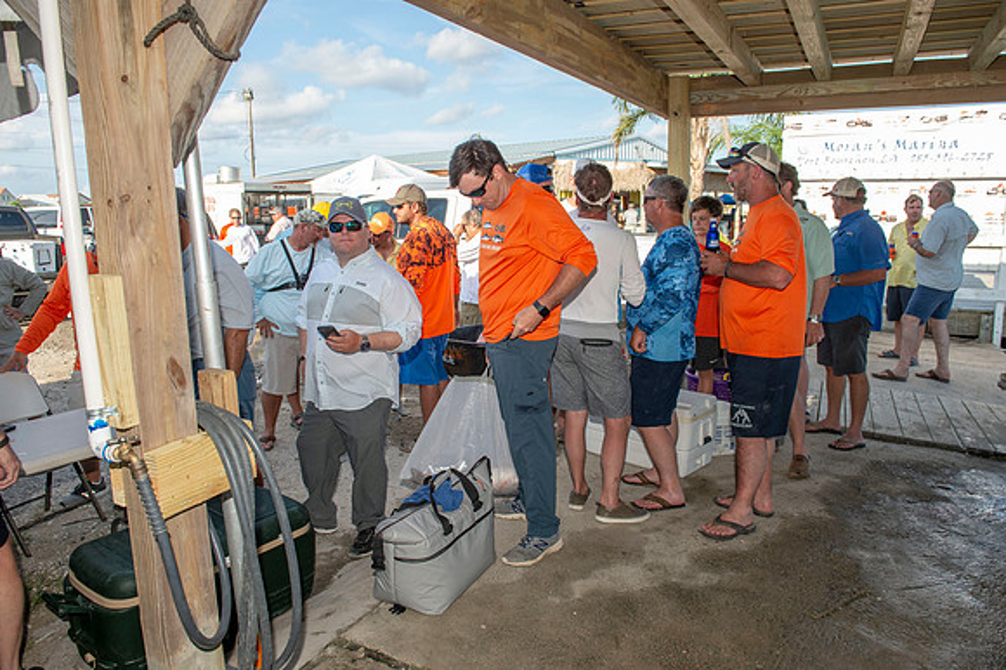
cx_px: 503
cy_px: 335
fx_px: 670
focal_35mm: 24
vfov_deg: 53.1
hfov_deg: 73.8
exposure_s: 1/125
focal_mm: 24
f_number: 6.3
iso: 64
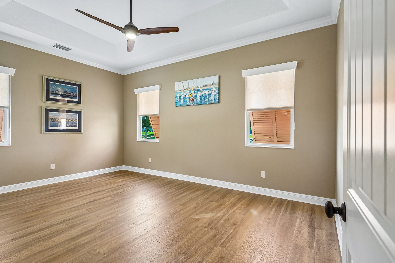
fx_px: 186
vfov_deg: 70.4
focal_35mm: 17
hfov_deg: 93.3
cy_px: 132
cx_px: 198
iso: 400
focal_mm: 17
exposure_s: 1/20
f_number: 9
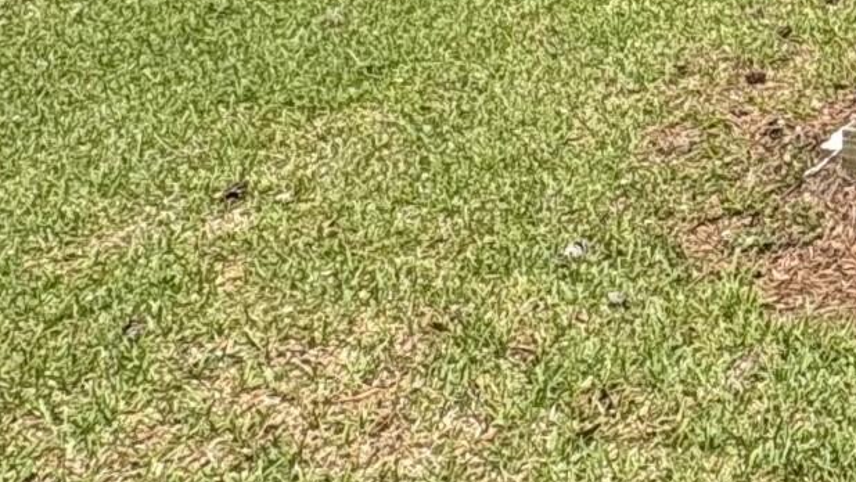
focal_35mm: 74
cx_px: 1224
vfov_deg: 13.9
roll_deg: +0.4
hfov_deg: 23.7
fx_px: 1680
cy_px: -478
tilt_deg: -0.7
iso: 40
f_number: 2.2
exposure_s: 1/727
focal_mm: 2.22
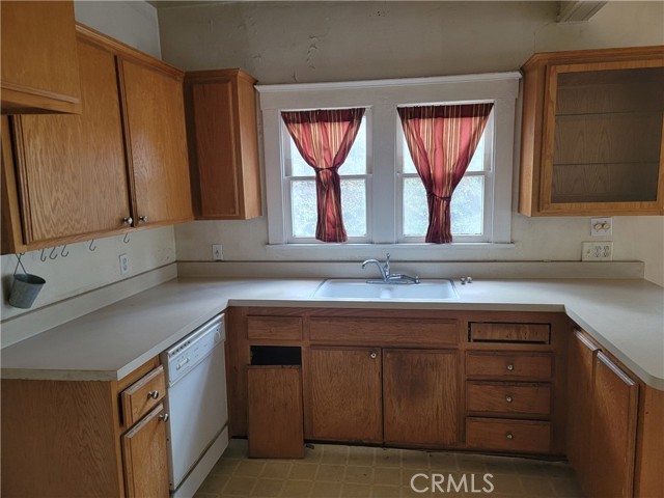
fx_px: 460
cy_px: 249
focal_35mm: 24
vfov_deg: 56.8
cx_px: 332
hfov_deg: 71.6
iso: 250
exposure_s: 1/60
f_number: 1.8
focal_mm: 6.7
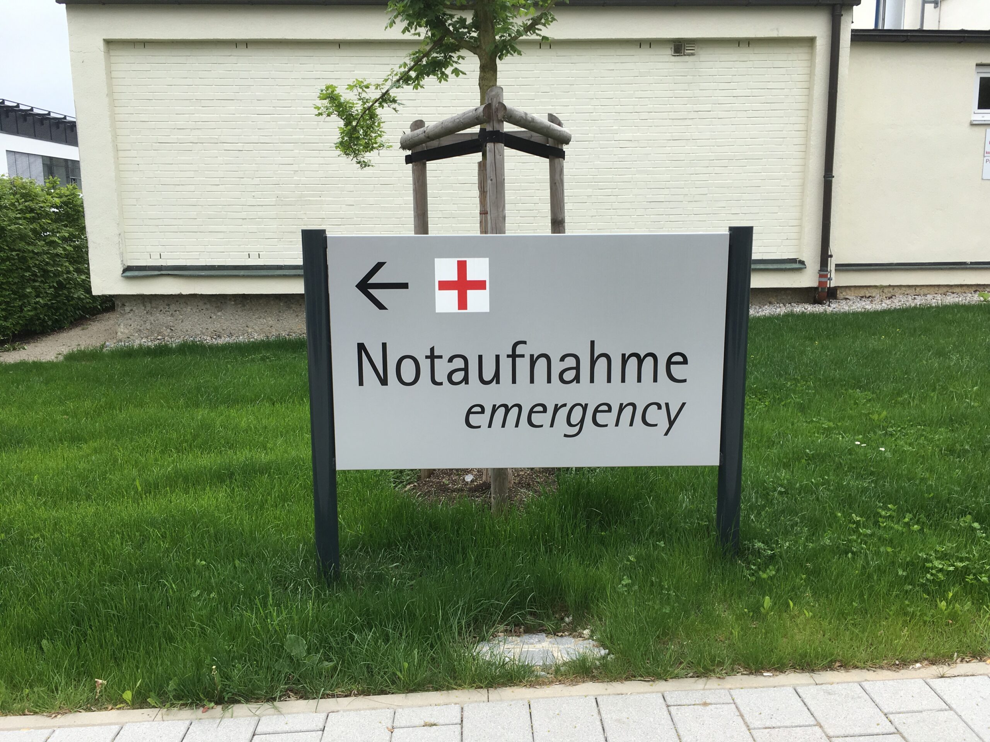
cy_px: 371
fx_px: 829
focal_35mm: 29
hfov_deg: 61.7
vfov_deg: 48.2
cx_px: 495
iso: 25
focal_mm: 4.15
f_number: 2.2
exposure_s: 1/630
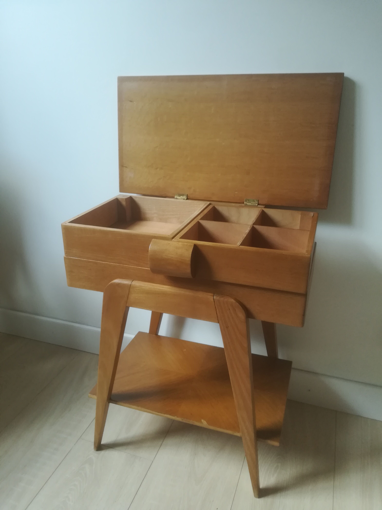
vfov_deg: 67.3
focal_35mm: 26
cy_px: 255
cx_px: 191
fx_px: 383
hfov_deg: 53.1
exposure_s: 1/33.3
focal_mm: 3.83
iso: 125
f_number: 2.2
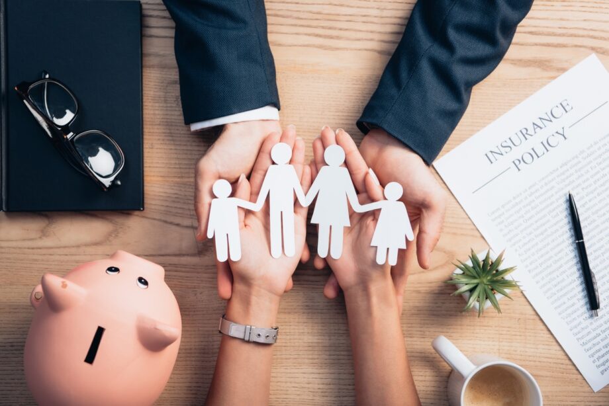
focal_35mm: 70
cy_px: 203
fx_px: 1184
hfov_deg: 28.8
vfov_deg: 19.5
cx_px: 304
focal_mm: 70
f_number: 3.5
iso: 125
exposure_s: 1/200
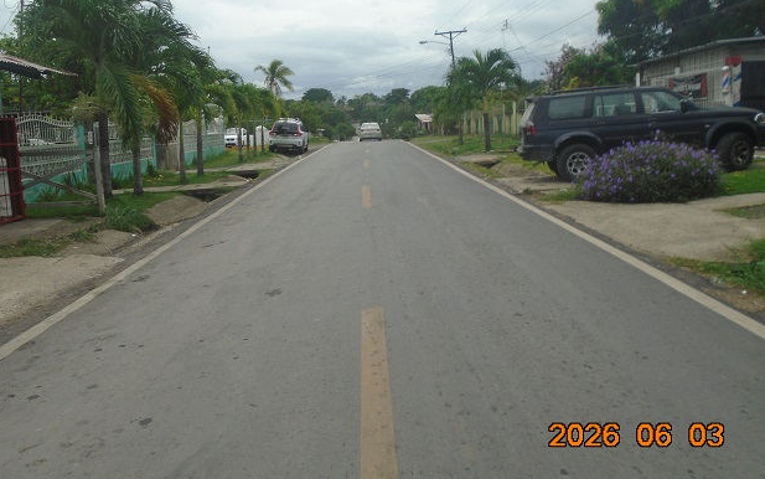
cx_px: 368
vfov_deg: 43.0
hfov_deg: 64.6
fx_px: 605
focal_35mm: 29
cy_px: 198
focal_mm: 4.6
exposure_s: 1/250
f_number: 8
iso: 100
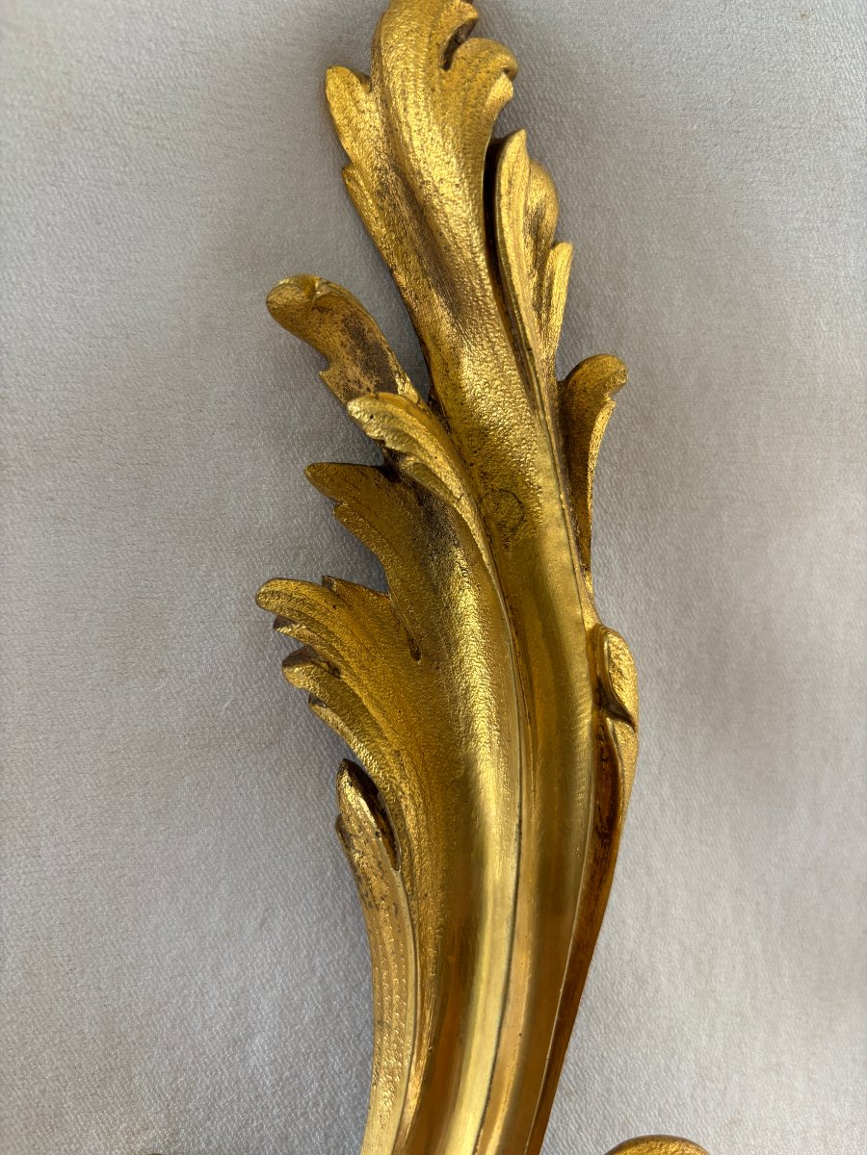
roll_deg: -0.7
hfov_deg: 53.1
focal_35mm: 26
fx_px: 868
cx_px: 434
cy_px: 578
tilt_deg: -9.4
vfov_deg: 67.3
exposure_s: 1/74
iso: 125
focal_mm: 5.96
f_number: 1.6
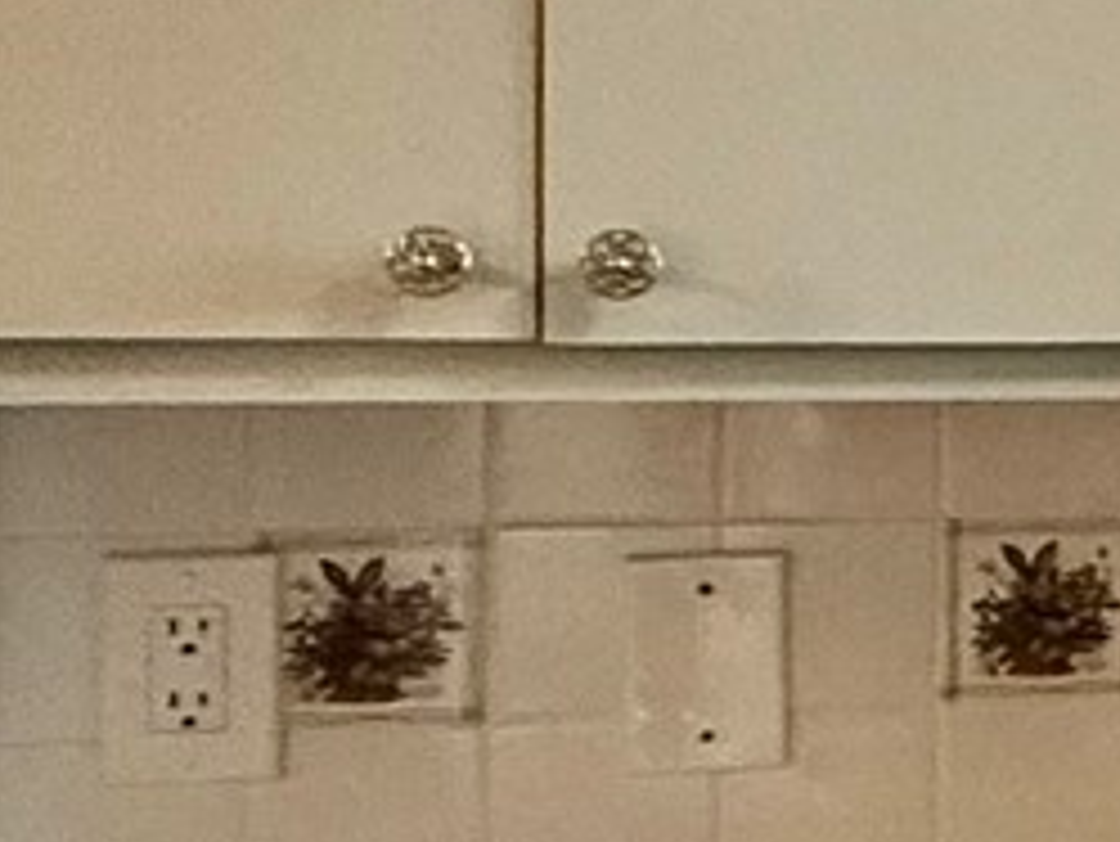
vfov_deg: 16.4
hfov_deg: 15.2
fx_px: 2913
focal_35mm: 90
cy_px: 261
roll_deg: -0.1
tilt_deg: +0.8
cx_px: 2510
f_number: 2.2
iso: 320
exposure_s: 1/120
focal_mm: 2.22
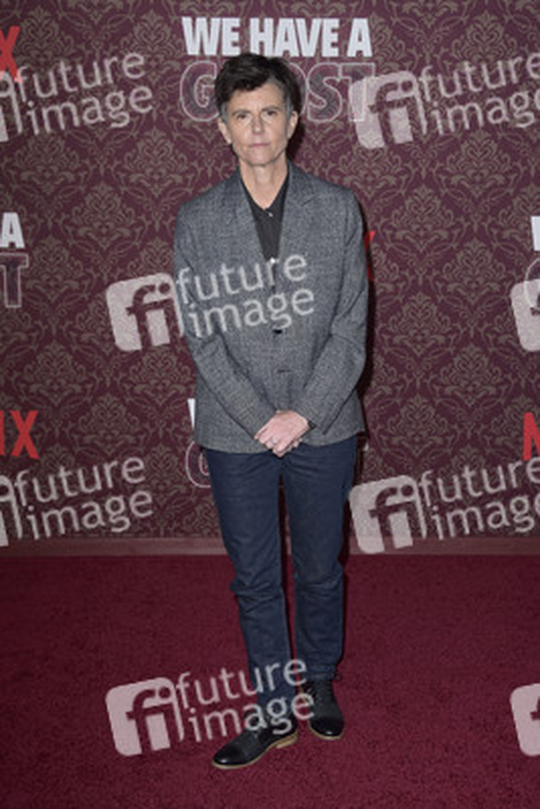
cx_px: 270
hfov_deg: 19.5
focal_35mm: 70
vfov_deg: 28.8
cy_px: 404
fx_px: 1574
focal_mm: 70
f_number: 6.3
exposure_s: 1/250
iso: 400
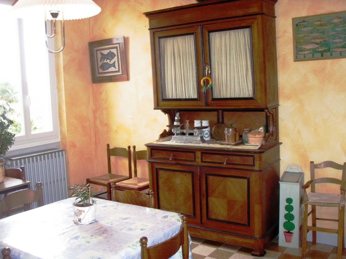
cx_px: 173
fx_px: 380
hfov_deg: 49.0
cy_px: 130
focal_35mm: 38
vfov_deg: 37.7
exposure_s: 1/30
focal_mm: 6.7
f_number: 3.5
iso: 250
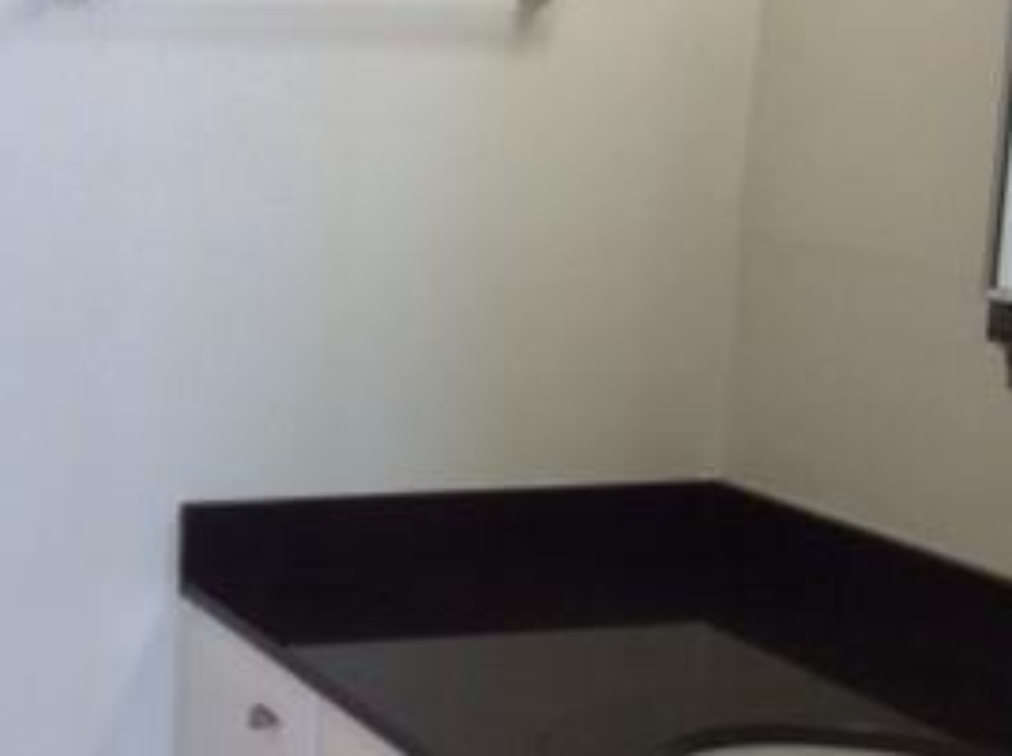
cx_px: -38
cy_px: 519
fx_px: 2219
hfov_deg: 24.3
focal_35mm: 76
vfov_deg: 19.3
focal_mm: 3.3
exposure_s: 1/24
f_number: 2.4
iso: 32
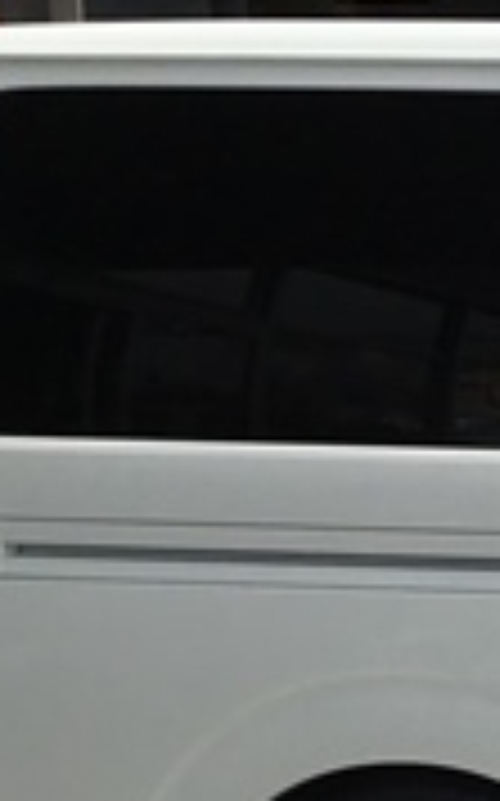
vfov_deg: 17.6
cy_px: 526
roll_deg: +0.0
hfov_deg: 9.5
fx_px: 2577
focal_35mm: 118
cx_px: 1320
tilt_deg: -5.0
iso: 25
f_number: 2.4
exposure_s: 1/2146
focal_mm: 3.3
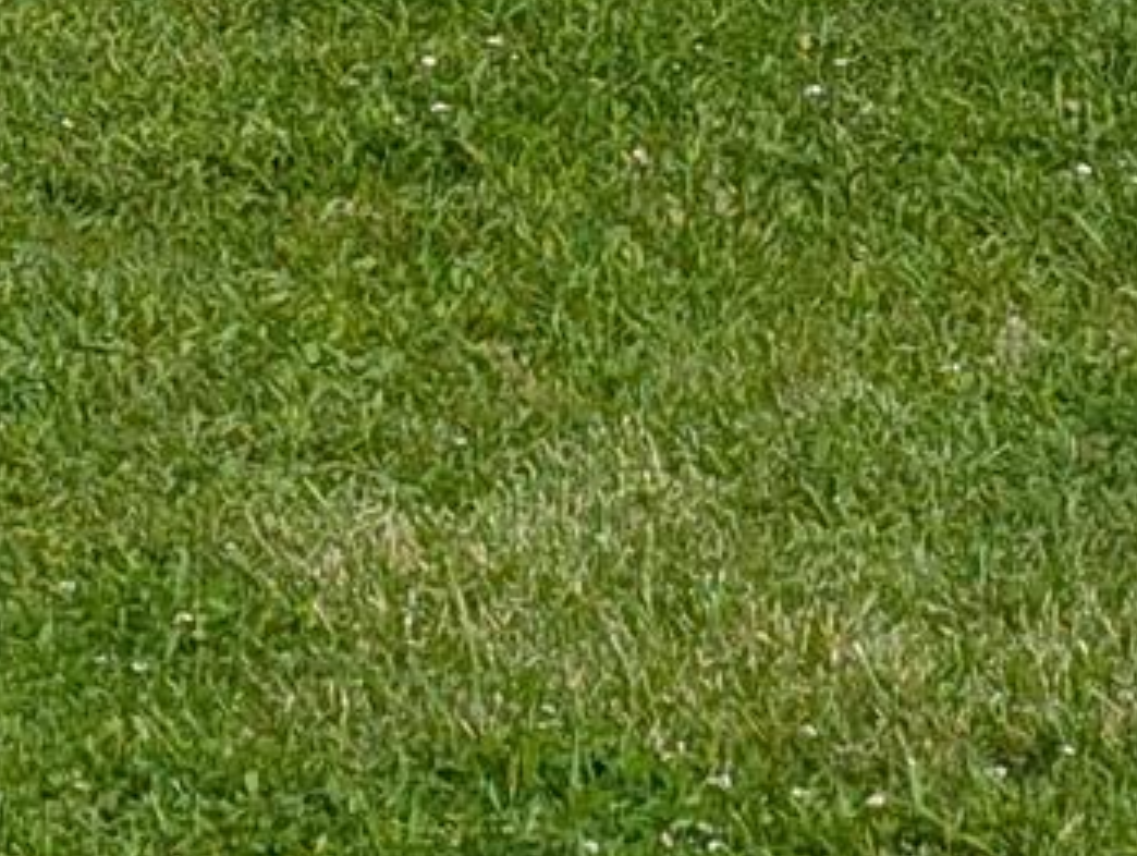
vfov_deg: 5.2
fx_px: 9242
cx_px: 941
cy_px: -934
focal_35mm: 281
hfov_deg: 7.0
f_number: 1.85
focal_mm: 6.81
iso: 47
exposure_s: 1/2053
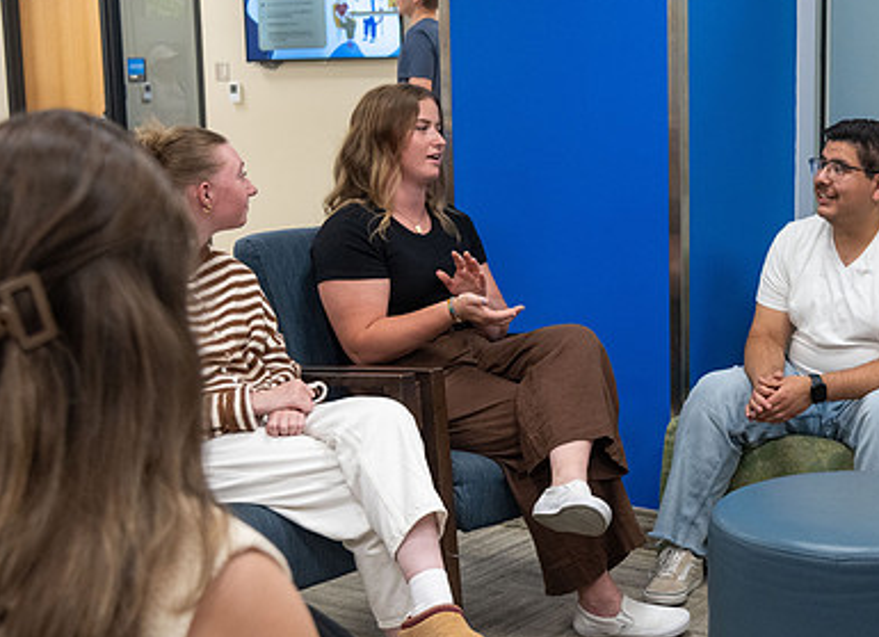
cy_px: 389
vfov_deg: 22.7
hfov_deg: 30.5
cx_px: 679
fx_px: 1581
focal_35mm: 63
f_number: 4
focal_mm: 38
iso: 1250
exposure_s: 1/250
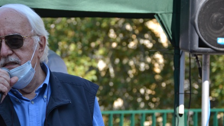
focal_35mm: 187
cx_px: 49
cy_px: 80
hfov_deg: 11.5
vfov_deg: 6.5
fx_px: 1109
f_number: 5.6
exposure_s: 1/500
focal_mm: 75
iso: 320
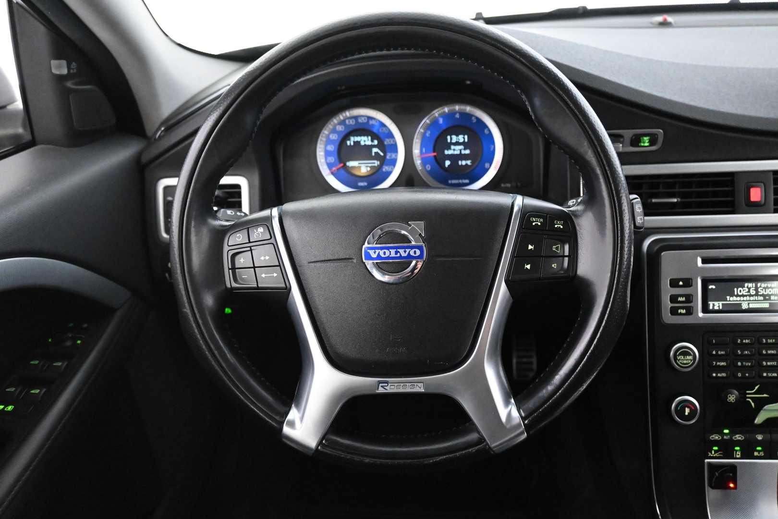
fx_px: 632
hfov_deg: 63.2
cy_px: 260
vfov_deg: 44.6
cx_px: 389
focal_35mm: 29
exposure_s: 1/30
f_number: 3.8
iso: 9000
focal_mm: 19.5
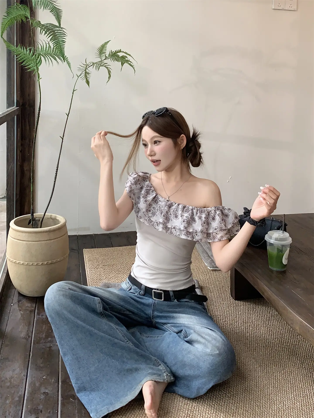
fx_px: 314
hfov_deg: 53.1
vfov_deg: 67.3
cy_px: 209
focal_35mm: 26
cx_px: 157
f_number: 1.8
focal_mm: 4.25
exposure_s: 1/92
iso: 100
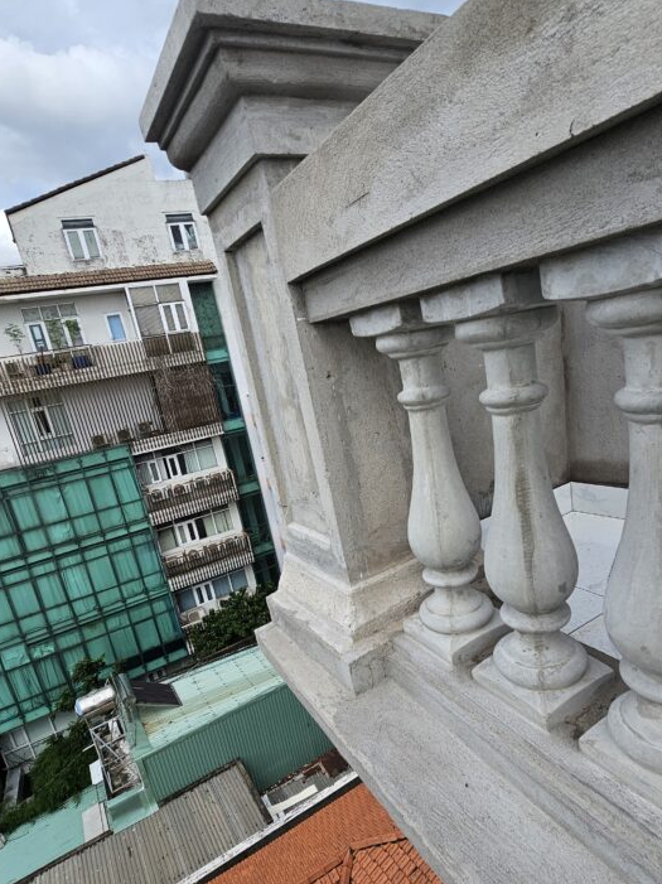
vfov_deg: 84.5
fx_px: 485
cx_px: 348
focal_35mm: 19
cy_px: 480
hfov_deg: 68.6
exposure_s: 1/1623
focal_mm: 2.2
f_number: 2.2
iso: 50
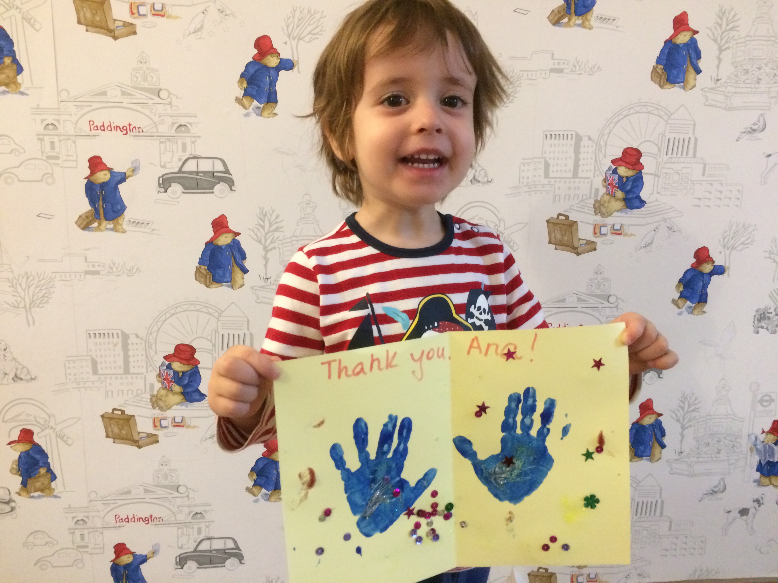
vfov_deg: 48.2
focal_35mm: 29
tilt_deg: -11.7
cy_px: 292
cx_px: 389
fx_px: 652
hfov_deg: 61.7
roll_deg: -1.0
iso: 320
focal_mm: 4.15
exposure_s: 1/25
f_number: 2.2
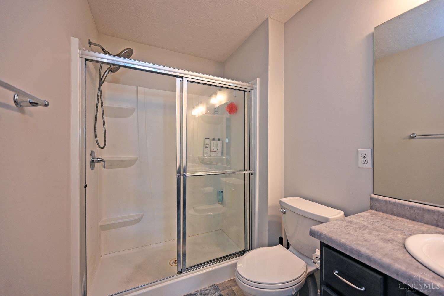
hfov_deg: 104.3
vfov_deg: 81.2
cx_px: 222
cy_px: 148
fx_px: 173
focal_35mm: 14
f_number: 4
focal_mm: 14
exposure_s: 1/60
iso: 320
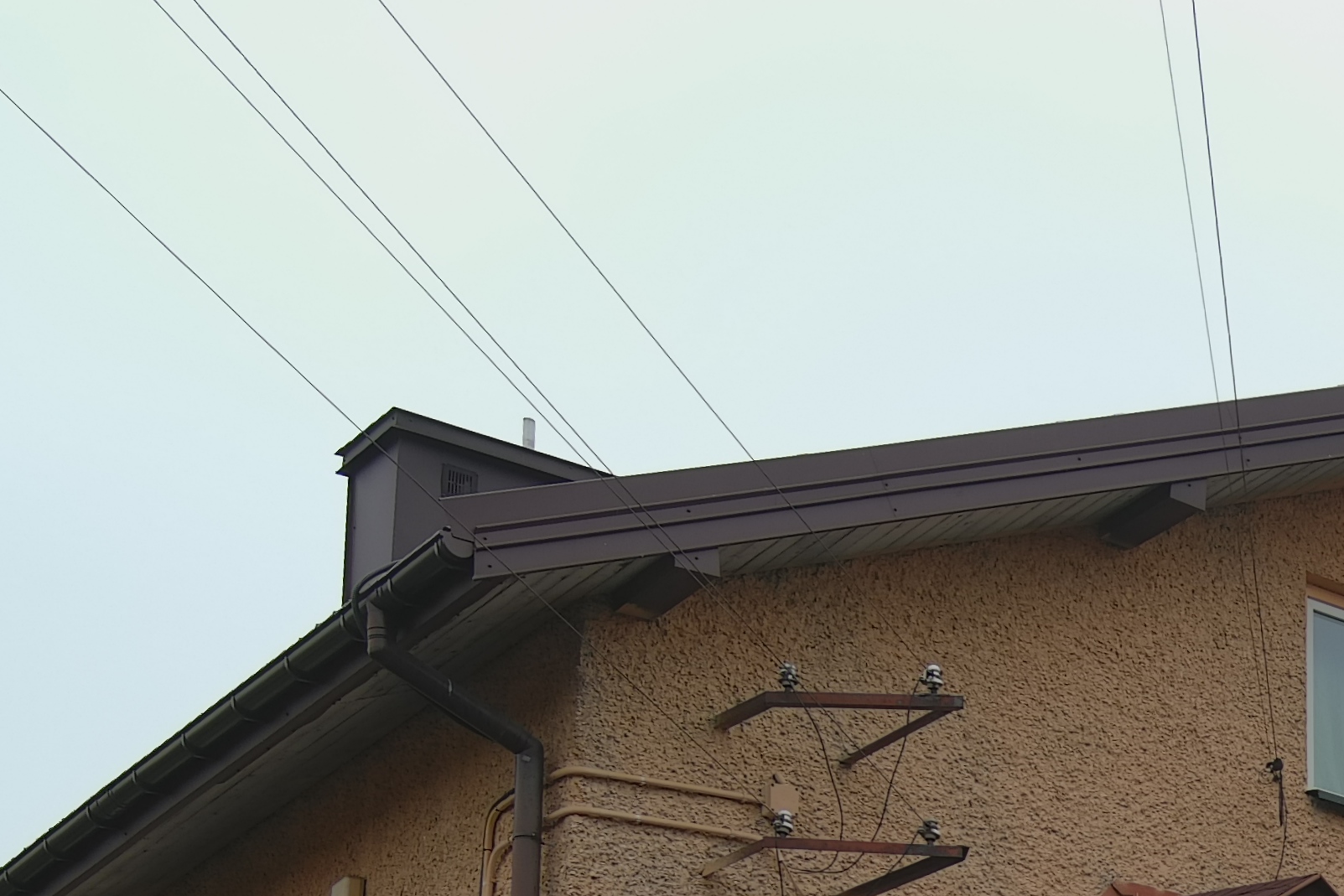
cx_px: 1737
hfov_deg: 19.1
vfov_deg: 12.9
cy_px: 1445
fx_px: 3696
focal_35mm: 99
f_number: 2.8
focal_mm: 10.09
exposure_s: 1/100
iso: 100
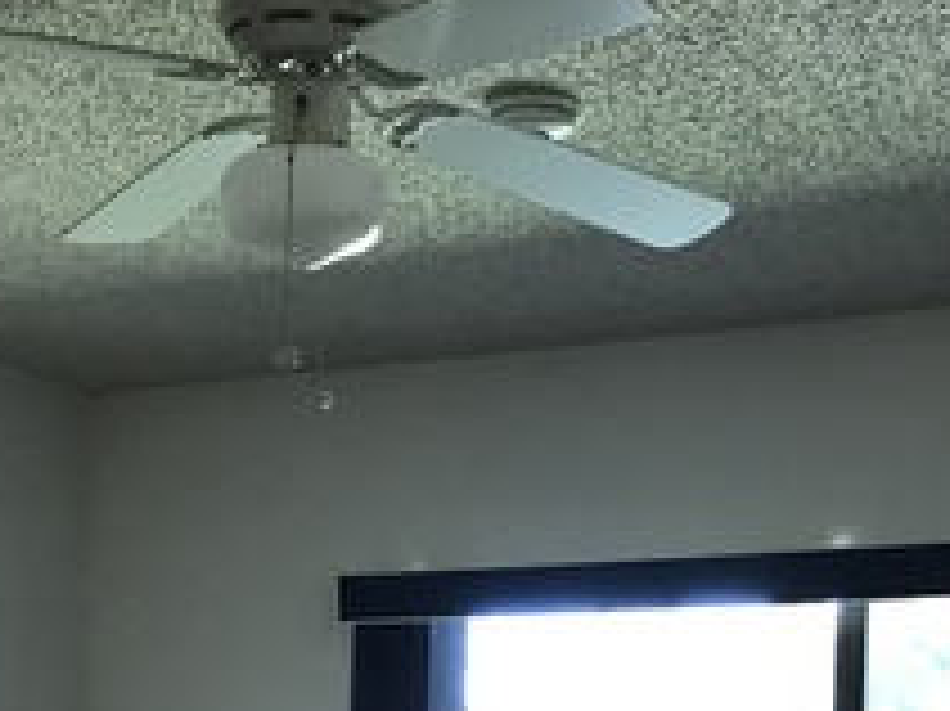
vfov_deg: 16.4
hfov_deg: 23.0
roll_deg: -1.0
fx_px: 2331
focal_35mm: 85
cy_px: 922
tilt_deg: -0.2
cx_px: 401
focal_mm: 3.99
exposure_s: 1/20
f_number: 1.8
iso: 40
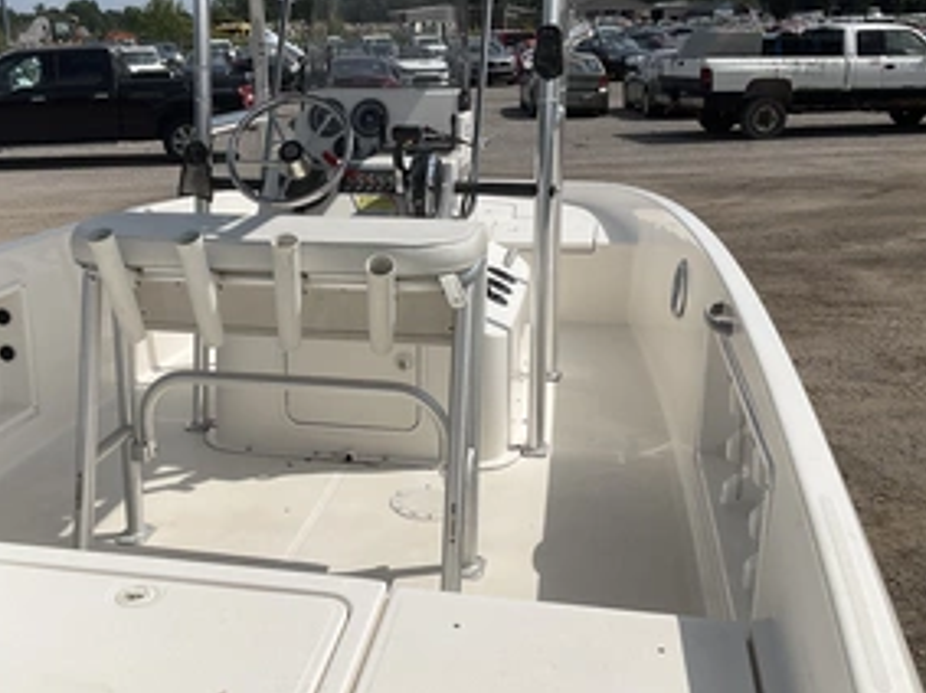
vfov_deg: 35.1
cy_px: 327
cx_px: 350
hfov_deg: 45.4
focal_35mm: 41
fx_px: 1096
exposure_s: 1/6536
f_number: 1.8
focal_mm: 3
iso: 25
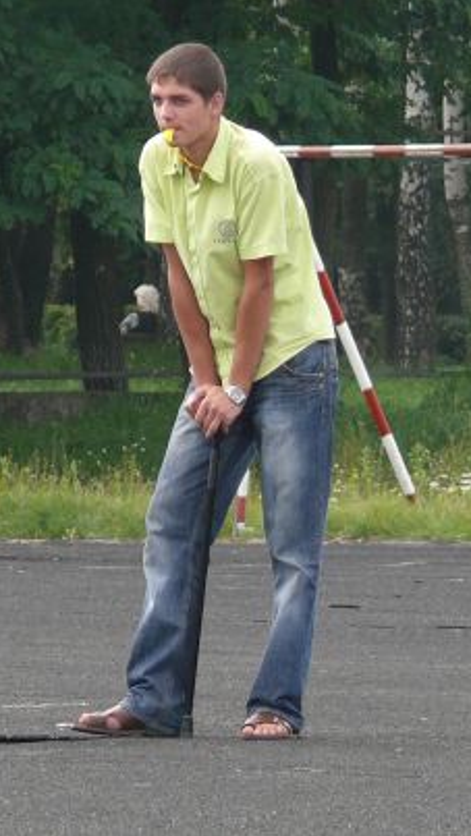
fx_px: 11755
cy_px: 418
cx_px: 207
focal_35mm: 530
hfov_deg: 2.3
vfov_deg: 4.1
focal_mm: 43.1
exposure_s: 1/125
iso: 100
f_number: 3.6
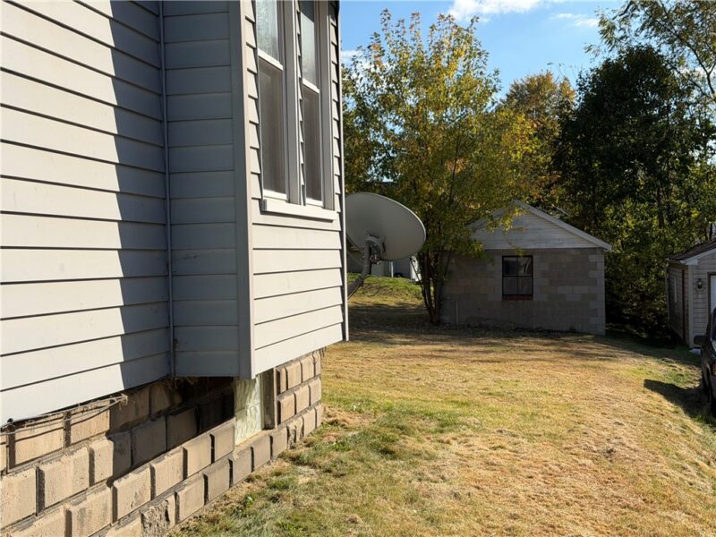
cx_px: 358
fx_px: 993
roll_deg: +1.5
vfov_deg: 30.3
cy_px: 268
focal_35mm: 48
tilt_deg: -0.8
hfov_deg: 39.7
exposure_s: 1/4587
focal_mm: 6.76
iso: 64
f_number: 1.78
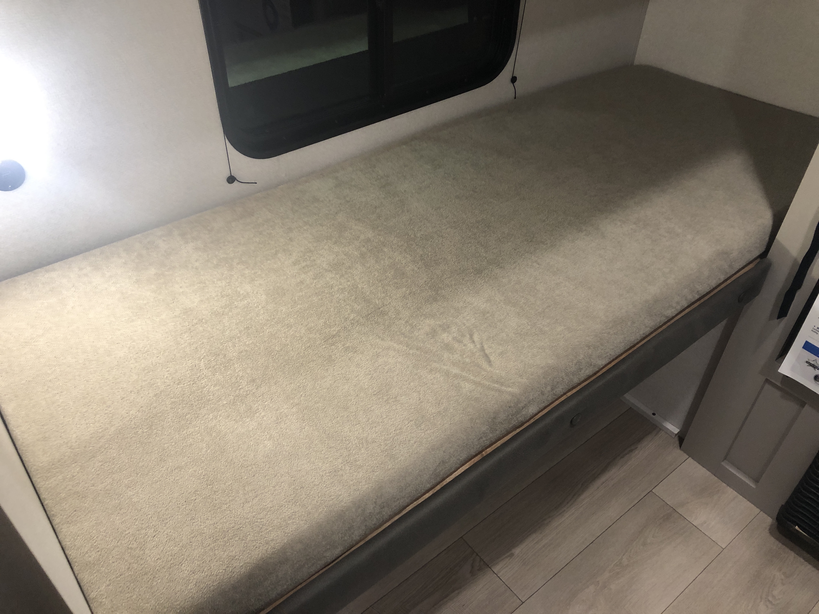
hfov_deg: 63.4
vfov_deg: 49.7
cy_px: 307
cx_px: 410
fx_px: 662
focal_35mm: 28
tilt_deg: -41.4
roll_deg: +0.5
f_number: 1.8
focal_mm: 3.99
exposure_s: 1/15
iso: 50
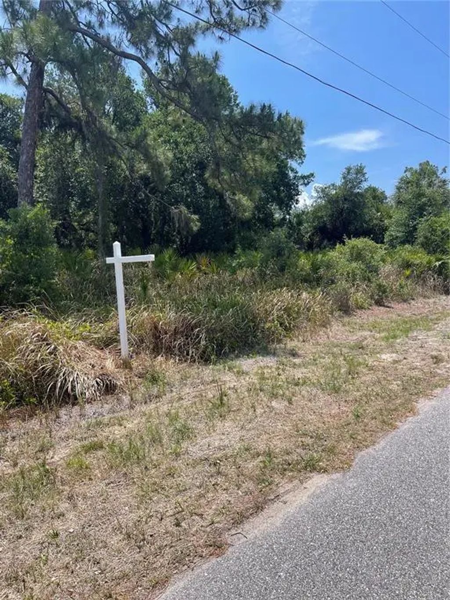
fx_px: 433
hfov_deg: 54.9
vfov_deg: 69.4
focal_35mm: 25
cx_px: 225
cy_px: 300
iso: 32
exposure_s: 1/2717
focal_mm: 5.1
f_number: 1.6
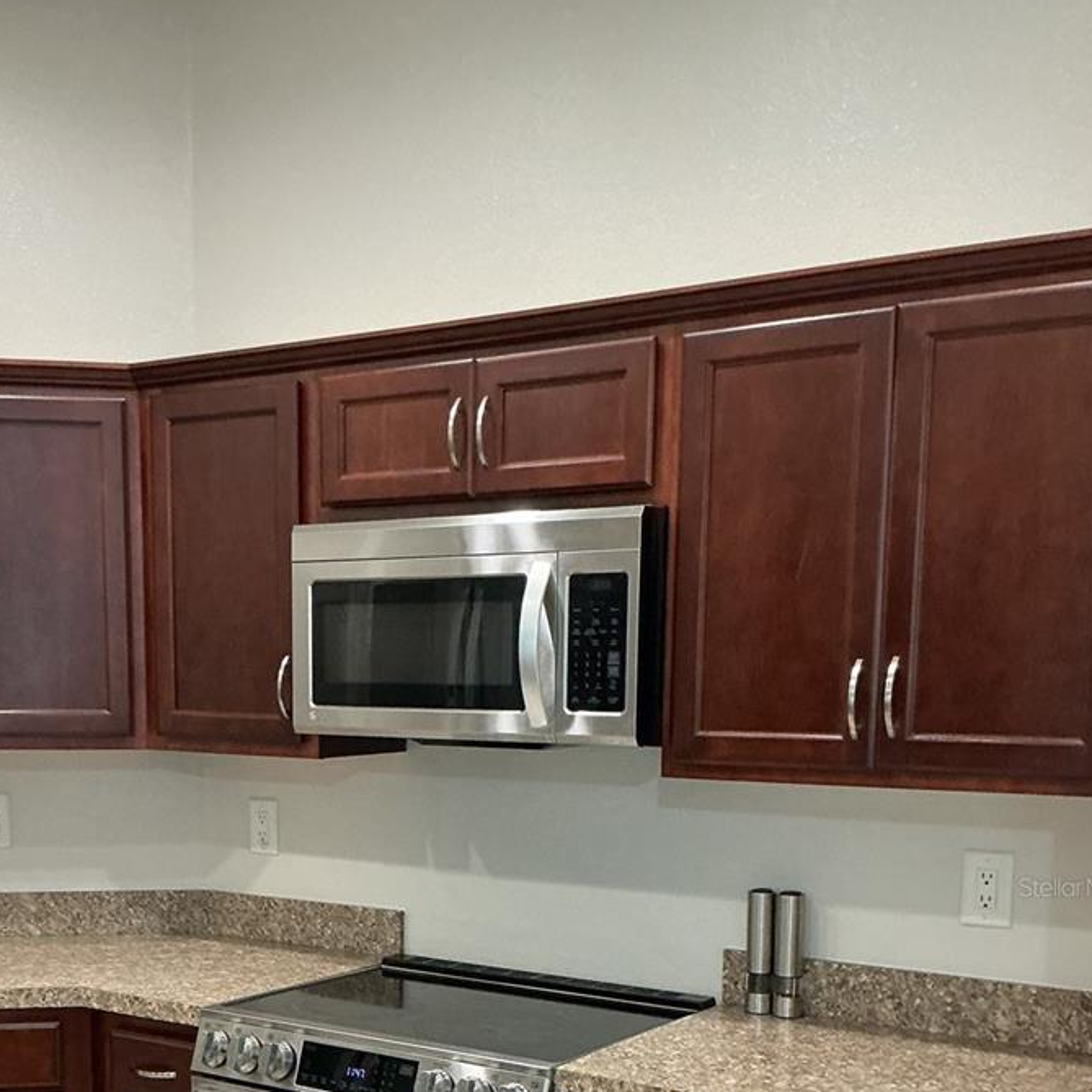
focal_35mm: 46
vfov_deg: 35.5
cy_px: 886
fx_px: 1642
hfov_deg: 36.5
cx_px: 400
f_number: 1.8
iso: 200
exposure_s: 1/60
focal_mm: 3
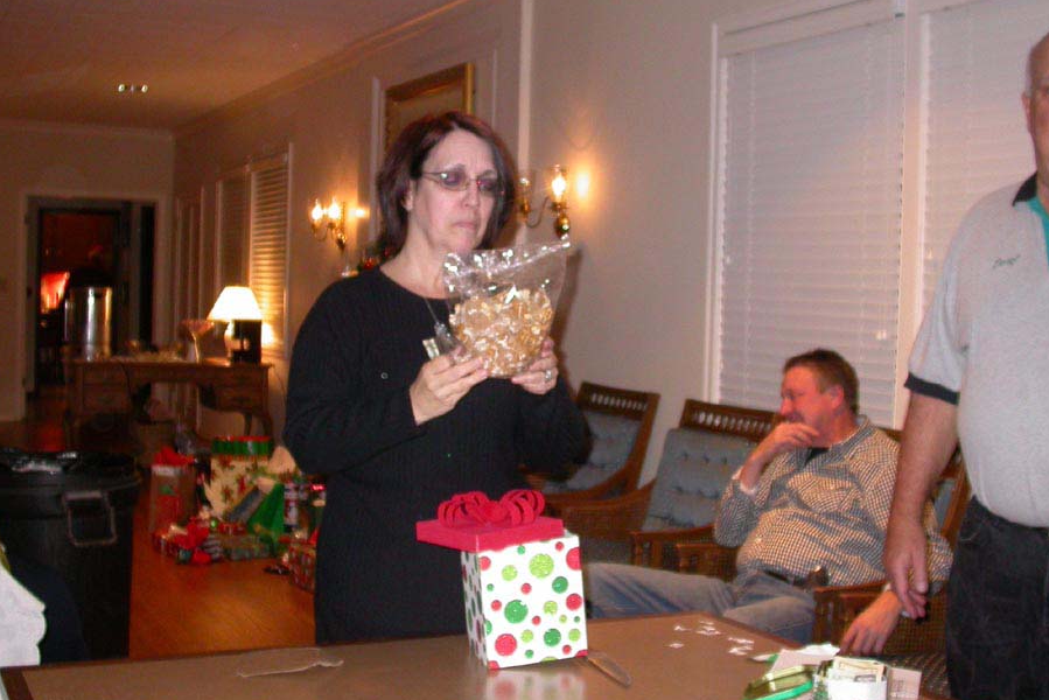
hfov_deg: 43.6
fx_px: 1312
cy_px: 341
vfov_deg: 29.9
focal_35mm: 45
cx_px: 513
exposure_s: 1/60
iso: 200
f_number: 2.6
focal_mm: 7.85
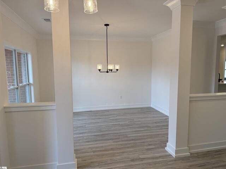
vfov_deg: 56.8
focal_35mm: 24
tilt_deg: -6.7
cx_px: 113
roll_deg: +0.2
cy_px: 84
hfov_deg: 71.6
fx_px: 157
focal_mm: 6.76
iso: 125
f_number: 1.78
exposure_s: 1/236
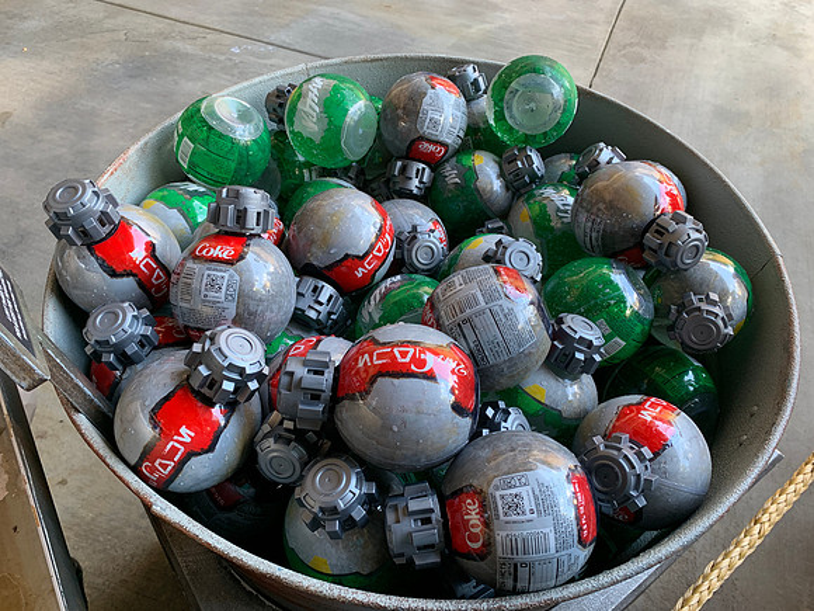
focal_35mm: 26
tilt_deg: -51.0
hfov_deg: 67.3
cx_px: 407
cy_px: 306
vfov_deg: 53.1
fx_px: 611
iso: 100
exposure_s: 1/71
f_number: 1.8
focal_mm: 4.25
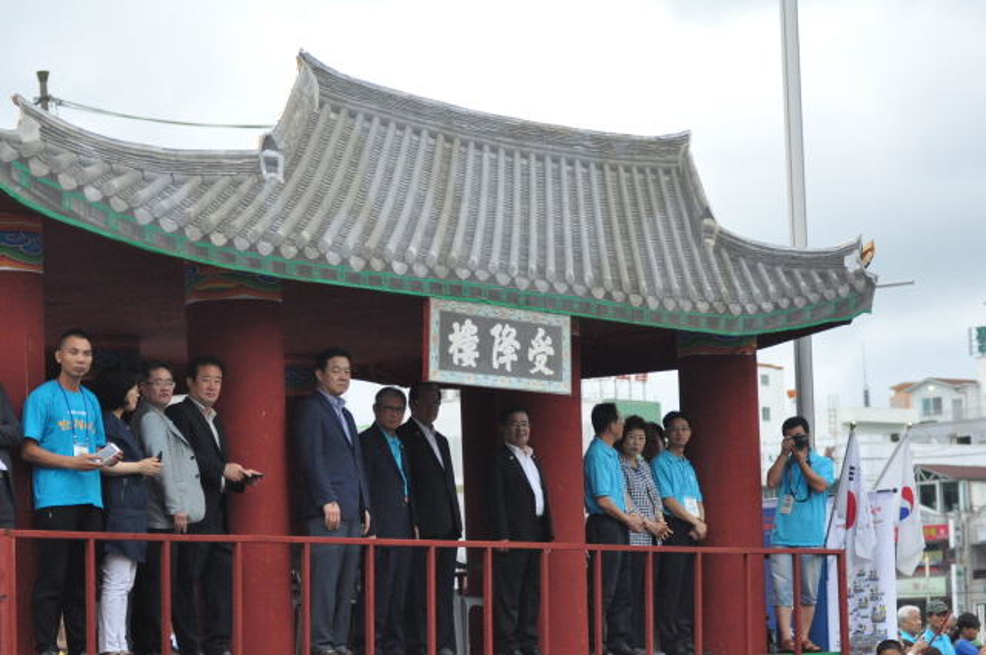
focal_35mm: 300
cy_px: 328
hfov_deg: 6.9
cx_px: 493
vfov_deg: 4.6
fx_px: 8206
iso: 2500
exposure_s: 1/1000
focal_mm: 200
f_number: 4
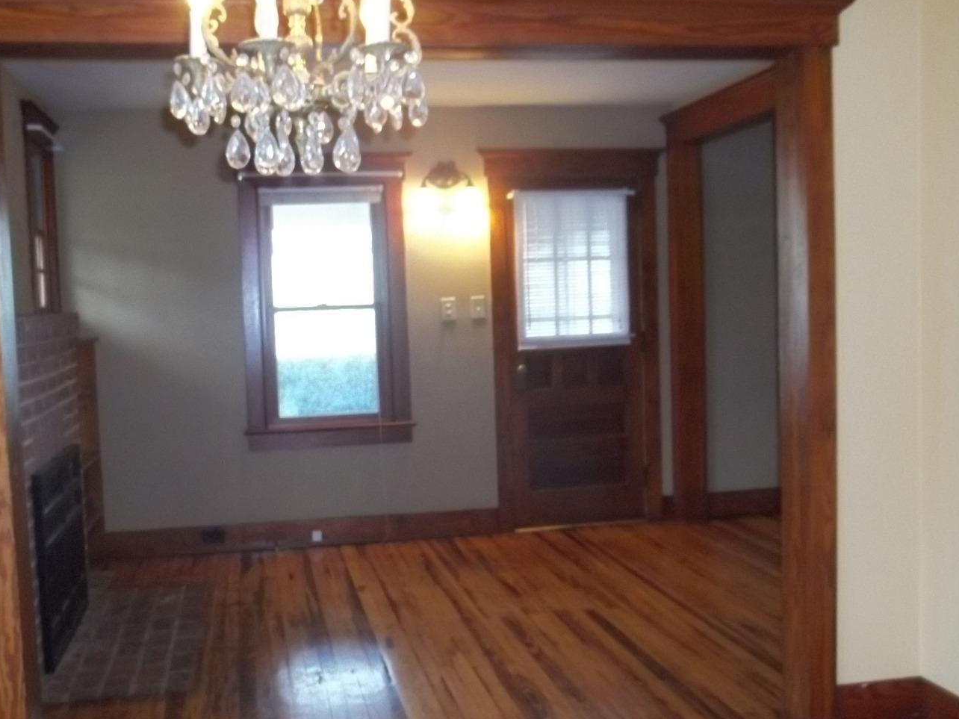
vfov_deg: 38.6
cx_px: 435
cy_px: 384
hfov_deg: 50.1
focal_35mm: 37
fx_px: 1025
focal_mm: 5.9
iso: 320
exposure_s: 1/30
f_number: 3.3
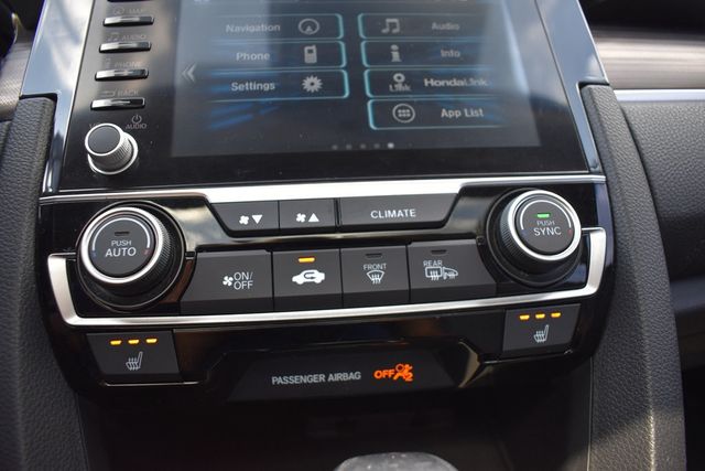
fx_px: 529
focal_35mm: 27
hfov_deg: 67.4
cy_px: 236
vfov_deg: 48.0
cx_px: 352
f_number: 3.5
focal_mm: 18
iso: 450
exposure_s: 1/250
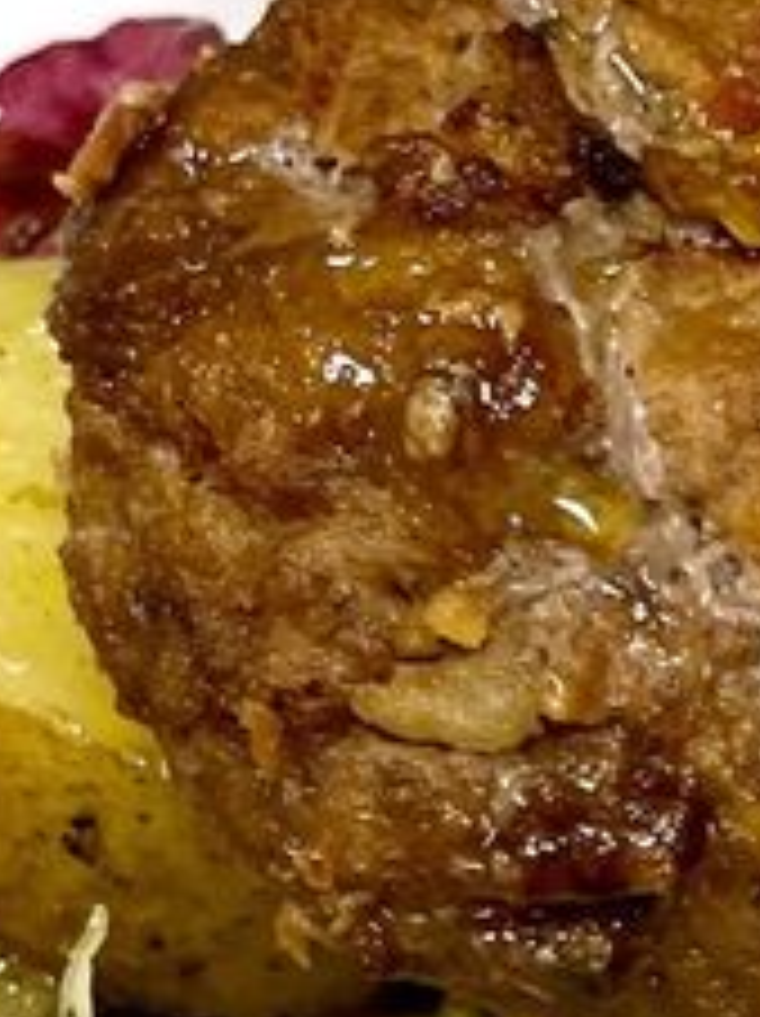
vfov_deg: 14.9
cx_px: 1583
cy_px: 1505
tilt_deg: -73.1
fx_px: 3607
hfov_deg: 10.8
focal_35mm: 123
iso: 80
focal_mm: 4.2
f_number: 1.6
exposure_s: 1/121
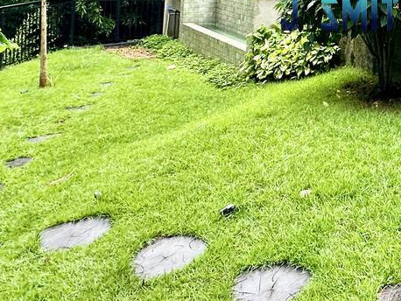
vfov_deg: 28.8
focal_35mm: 44
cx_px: 428
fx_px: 510
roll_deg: -3.4
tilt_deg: +1.9
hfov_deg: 37.0
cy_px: -54
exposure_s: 1/156
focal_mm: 2.22
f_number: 2.2
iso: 40
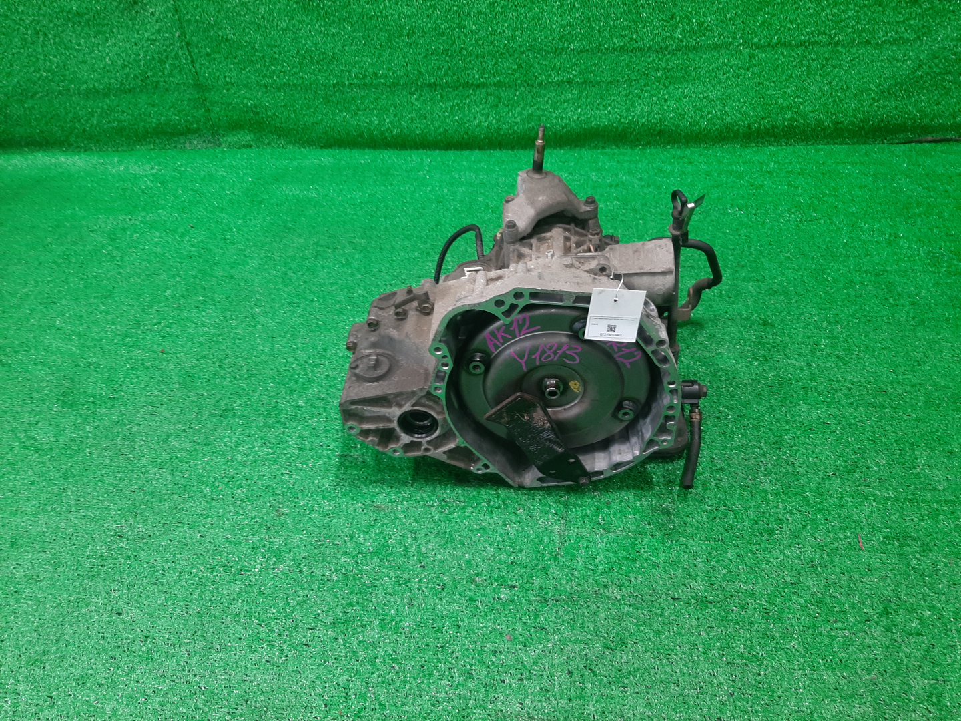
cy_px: 360
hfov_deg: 67.3
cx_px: 480
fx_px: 722
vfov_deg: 53.1
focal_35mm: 26
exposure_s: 1/50
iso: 119
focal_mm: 3.93
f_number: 1.7
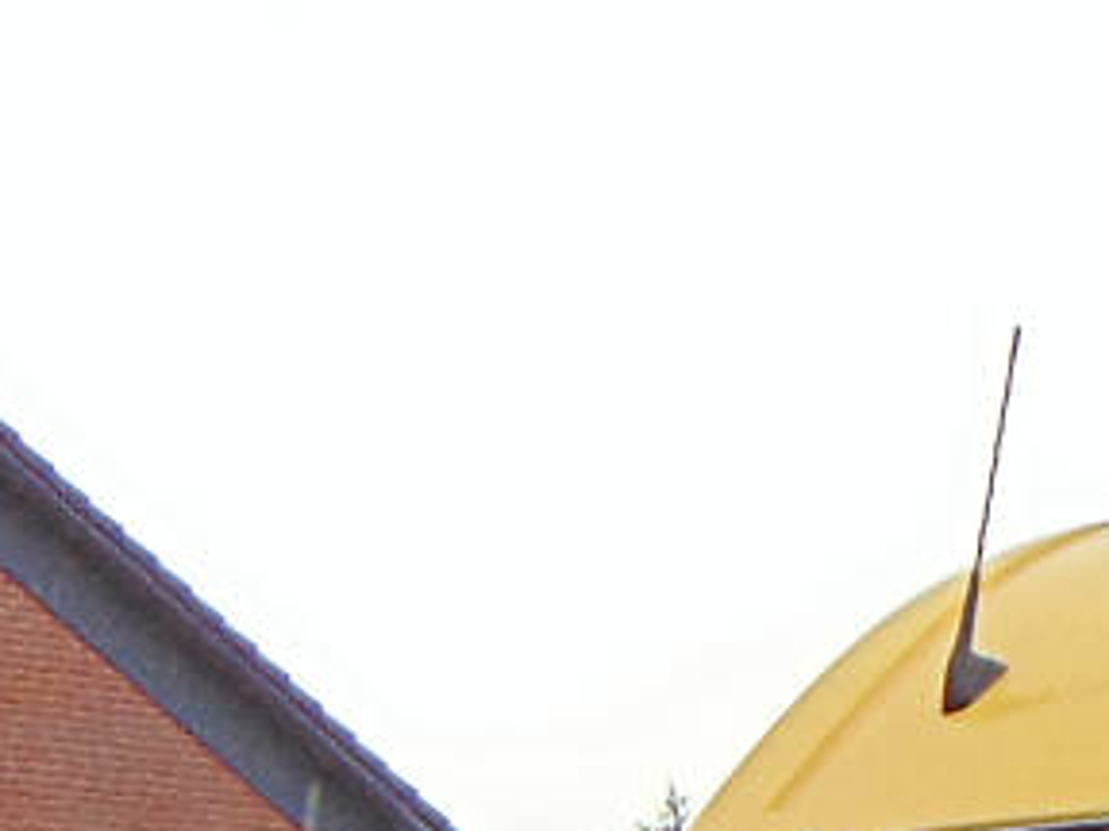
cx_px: 2056
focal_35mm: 278
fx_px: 8906
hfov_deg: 6.9
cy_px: 1966
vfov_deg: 5.2
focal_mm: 9
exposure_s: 1/250
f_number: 3.5
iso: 80
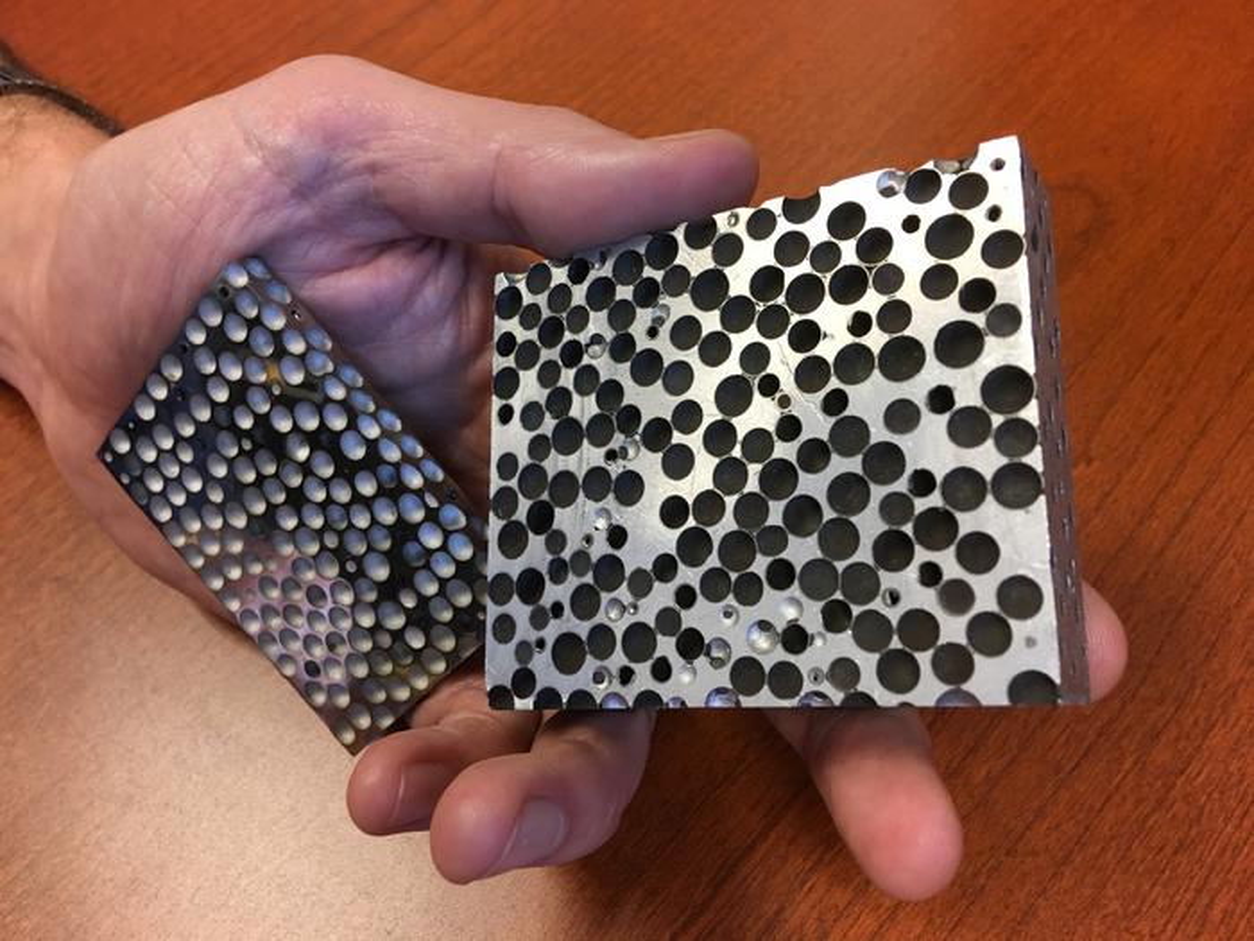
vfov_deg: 48.2
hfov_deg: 61.7
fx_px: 1051
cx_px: 627
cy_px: 470
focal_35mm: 29
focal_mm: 4.15
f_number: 2.2
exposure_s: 1/15
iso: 40
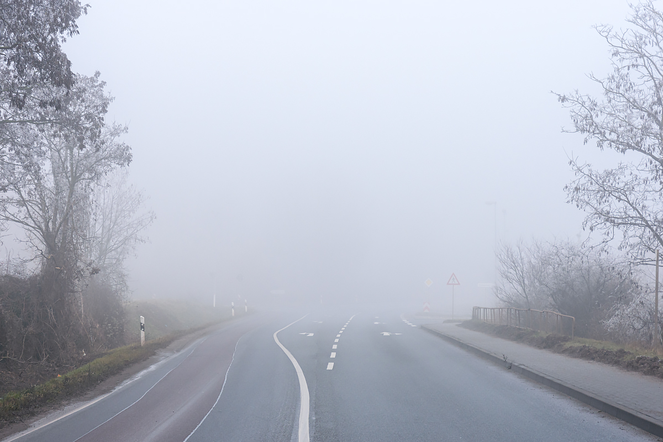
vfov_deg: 19.7
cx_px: 332
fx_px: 1271
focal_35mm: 69
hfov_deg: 29.2
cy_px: 221
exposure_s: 1/400
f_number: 7.1
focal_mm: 46
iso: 200
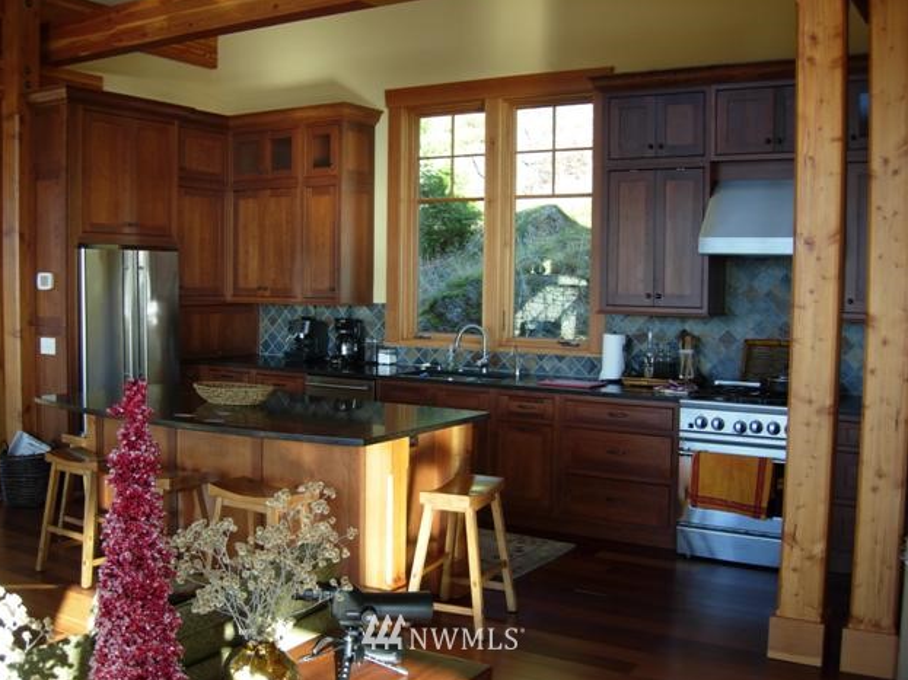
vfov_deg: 38.7
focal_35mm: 37
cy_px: 338
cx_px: 443
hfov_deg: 50.1
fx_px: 970
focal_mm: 7.5
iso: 50
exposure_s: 1/55.3
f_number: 2.7
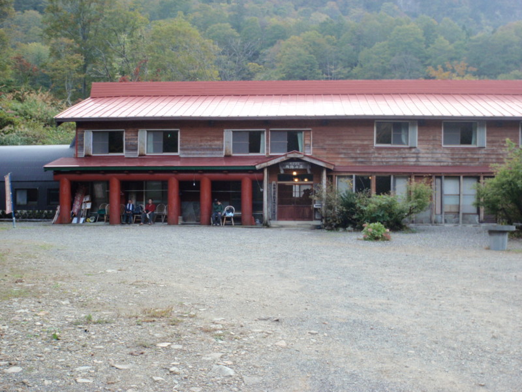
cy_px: 196
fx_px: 633
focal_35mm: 42
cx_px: 261
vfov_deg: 34.3
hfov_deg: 44.8
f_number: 4.3
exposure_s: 1/50
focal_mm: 7.57
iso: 64
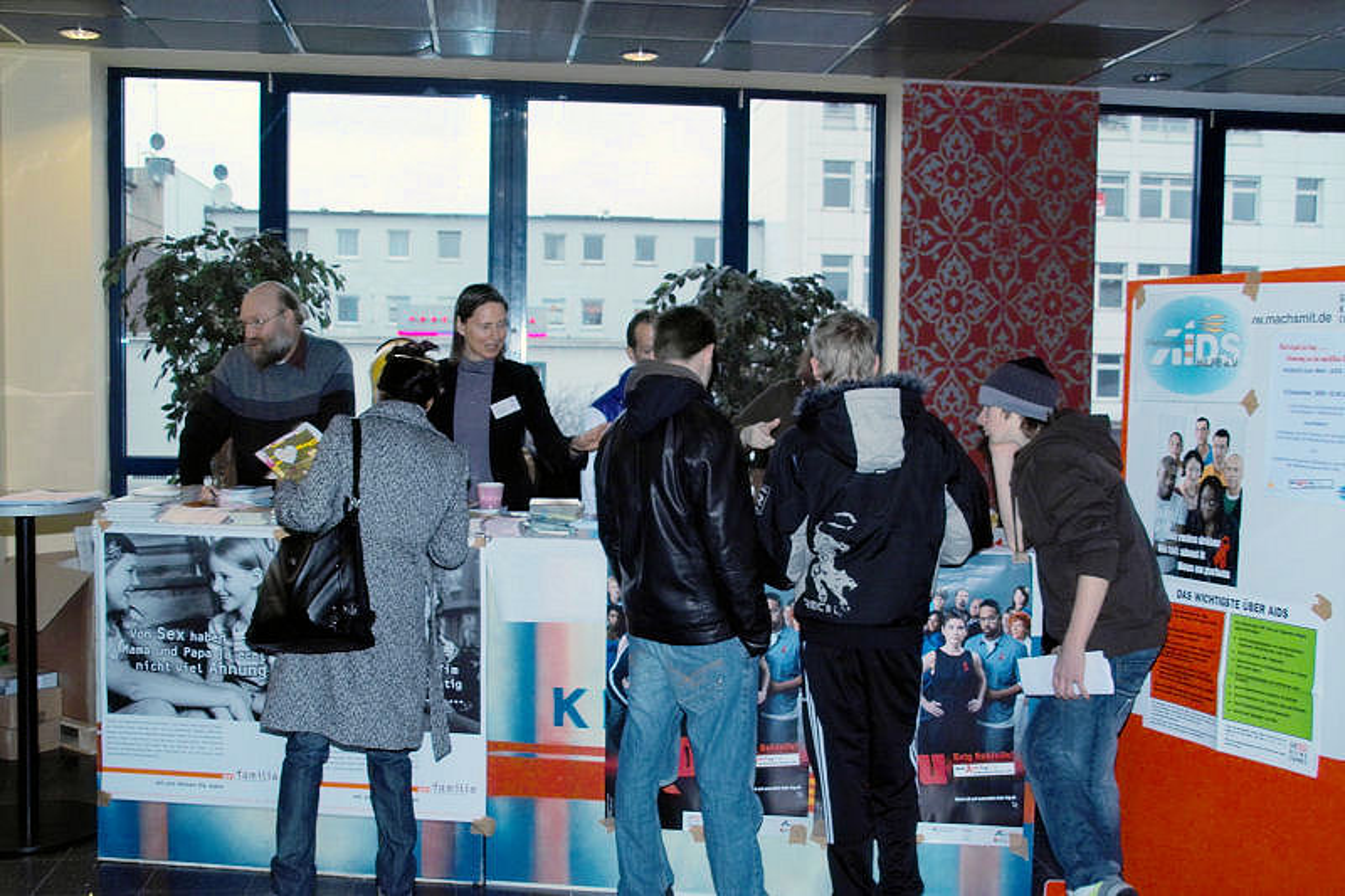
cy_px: 448
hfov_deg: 53.1
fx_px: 1345
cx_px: 672
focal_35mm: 36
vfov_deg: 36.9
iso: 400
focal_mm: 21
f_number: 4
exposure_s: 1/60
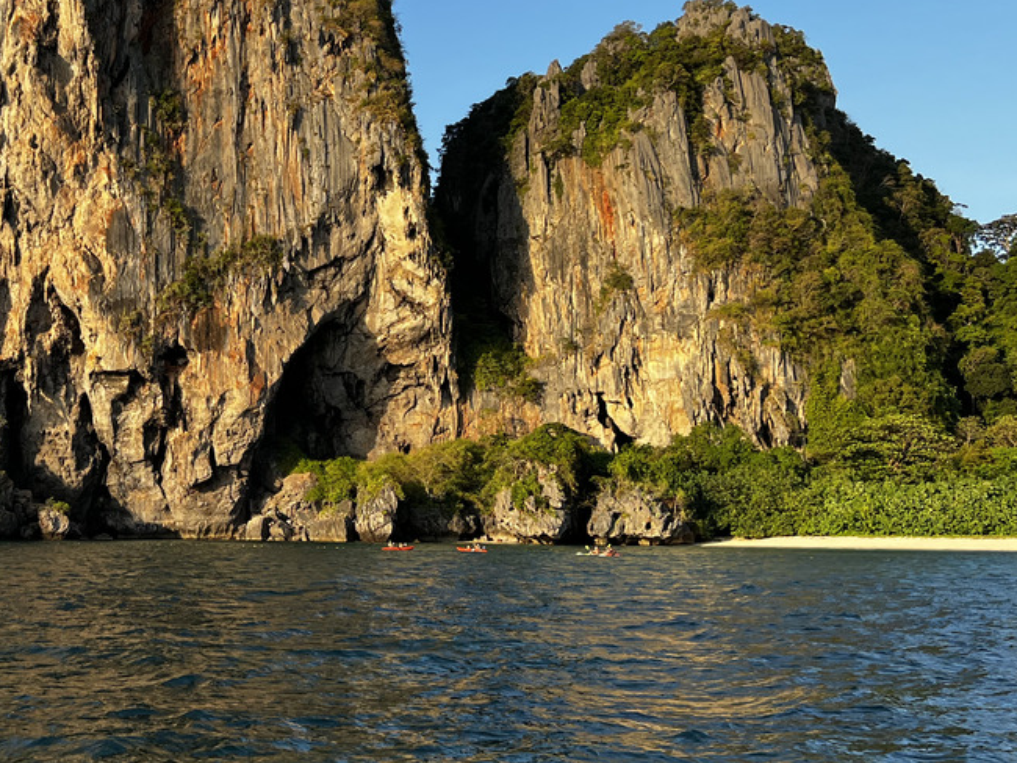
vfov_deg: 30.1
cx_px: 185
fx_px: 1411
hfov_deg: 38.0
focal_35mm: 48
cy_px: 269
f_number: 1.5
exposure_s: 1/1531
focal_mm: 5.7
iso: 50
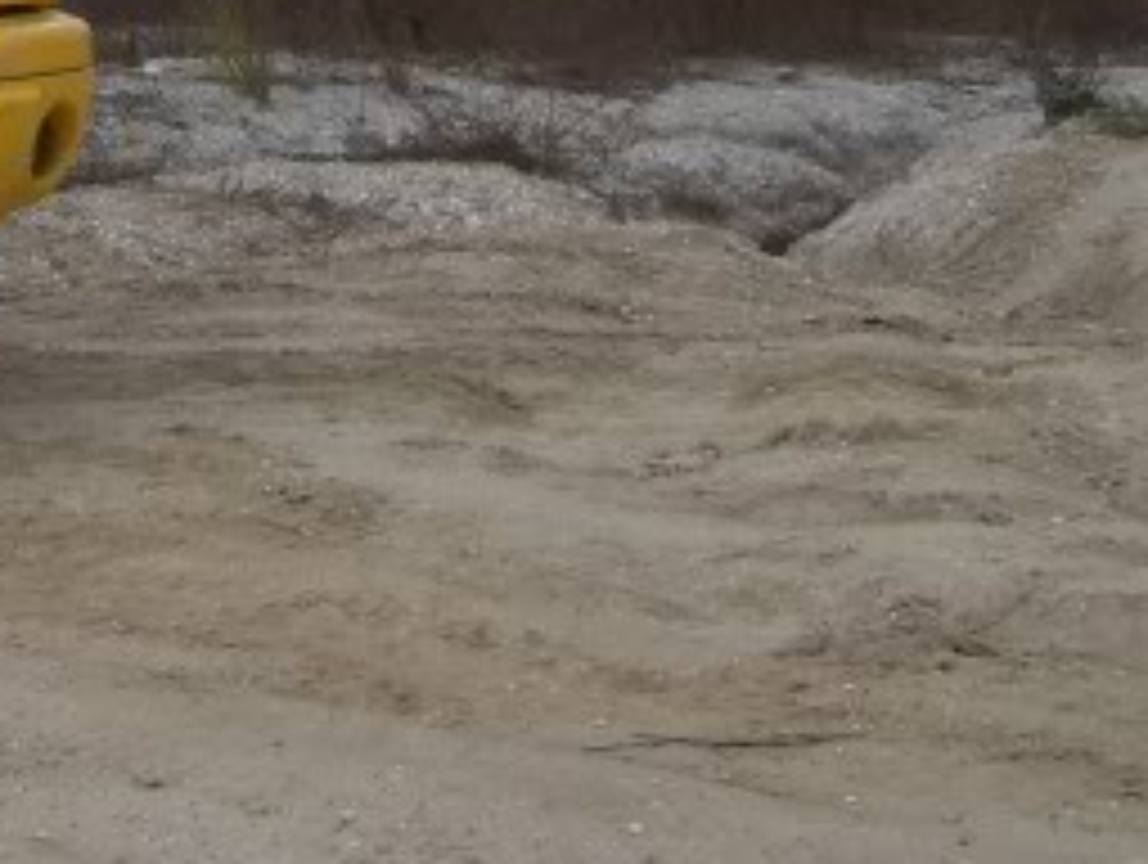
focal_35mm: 119
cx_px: -284
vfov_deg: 12.2
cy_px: -225
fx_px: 3952
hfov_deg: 15.8
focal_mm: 6.3
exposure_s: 1/640
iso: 64
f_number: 4
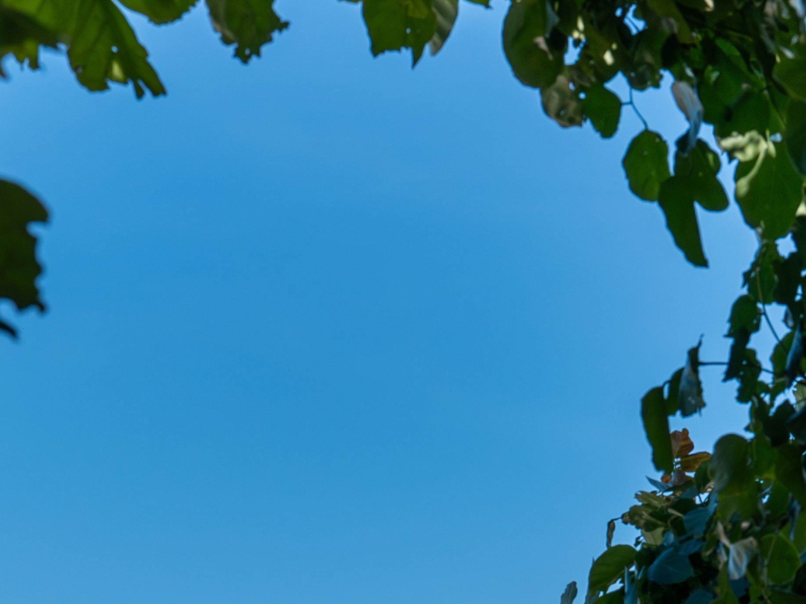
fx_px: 2794
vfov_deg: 12.1
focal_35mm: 120
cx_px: 102
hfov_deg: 16.2
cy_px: 673
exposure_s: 1/1250
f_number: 8
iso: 320
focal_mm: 38
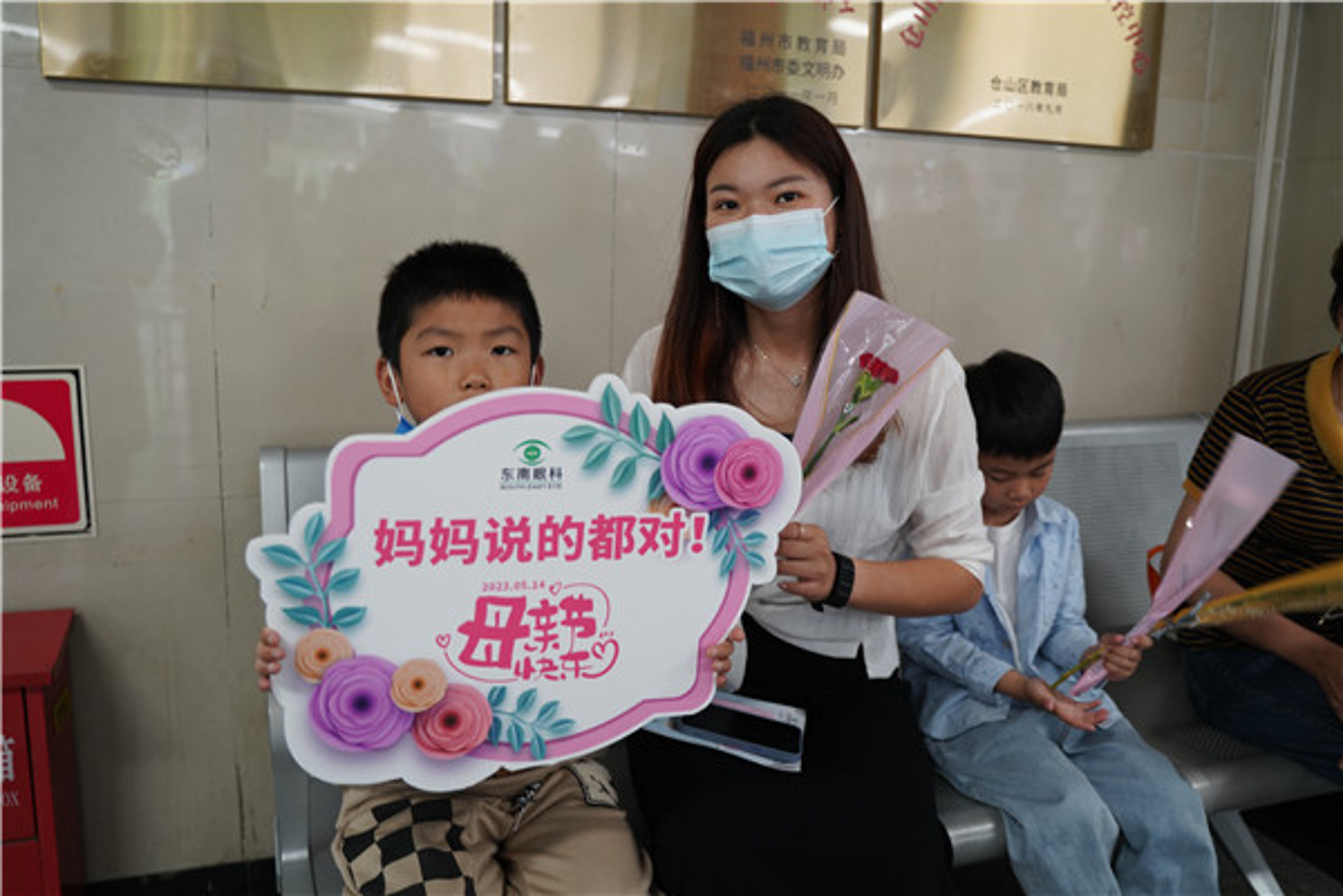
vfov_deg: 43.6
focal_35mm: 30
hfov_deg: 61.9
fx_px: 1119
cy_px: 448
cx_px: 672
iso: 500
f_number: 2.8
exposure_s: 1/30
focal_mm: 30
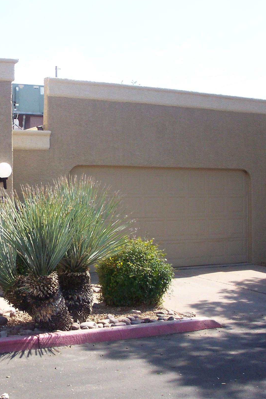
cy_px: 198
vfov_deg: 37.5
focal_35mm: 53
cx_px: 0
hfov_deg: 24.4
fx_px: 587
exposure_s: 1/90
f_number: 9.5
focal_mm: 7.5
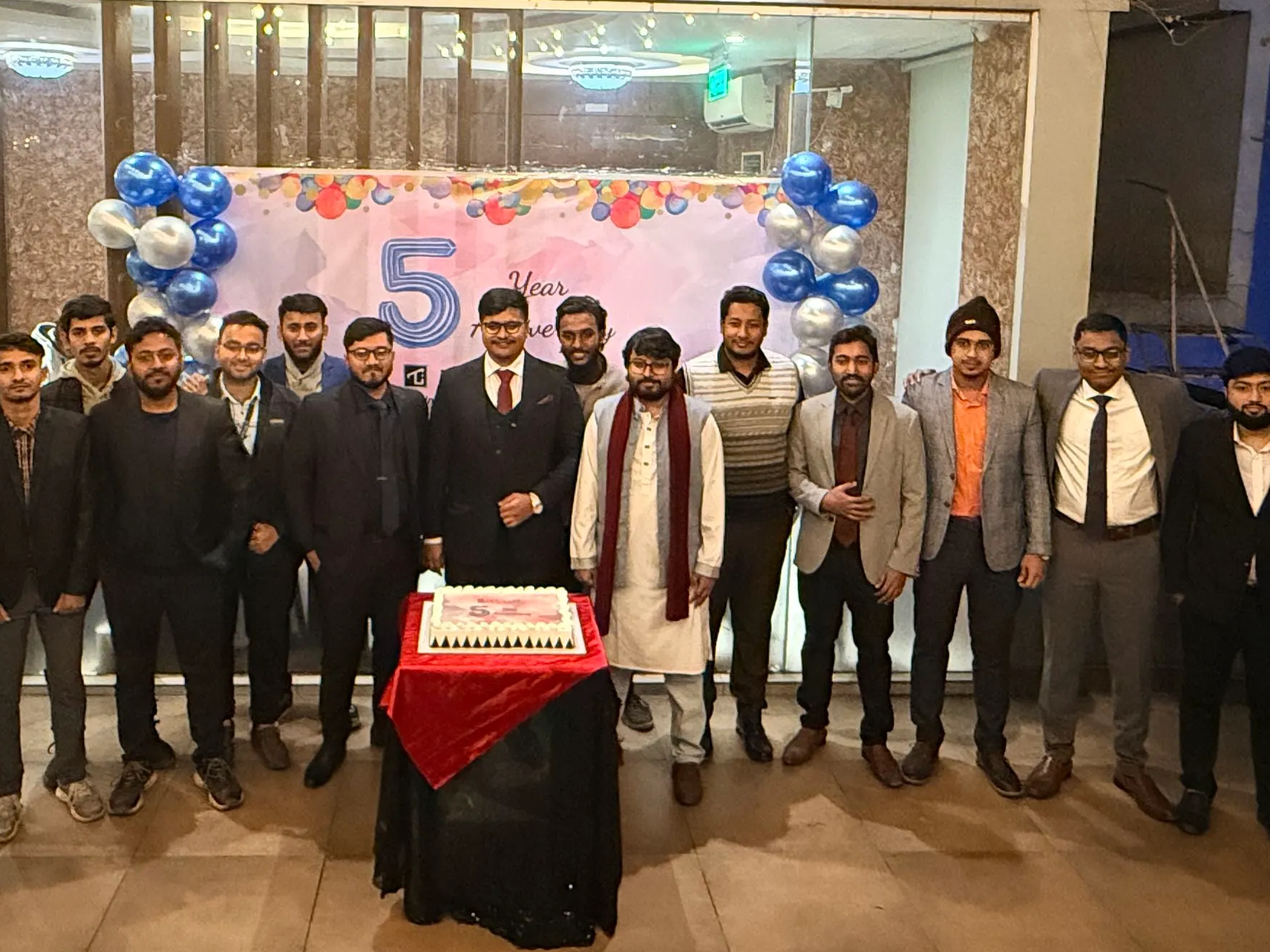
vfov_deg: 43.4
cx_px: 533
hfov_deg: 56.5
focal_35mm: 32
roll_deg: -1.3
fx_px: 1174
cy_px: 302
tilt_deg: -5.3
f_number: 2.2
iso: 1000
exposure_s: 1/50
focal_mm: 2.22
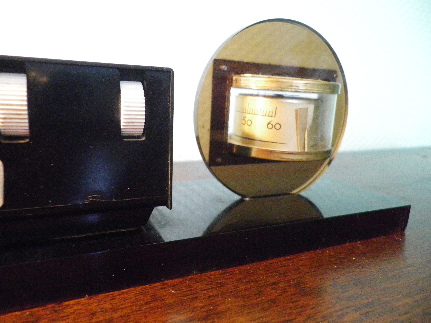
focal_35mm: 28
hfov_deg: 63.4
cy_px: 162
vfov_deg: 49.7
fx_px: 349
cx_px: 216
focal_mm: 4.9
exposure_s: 1/30
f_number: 2.6
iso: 800
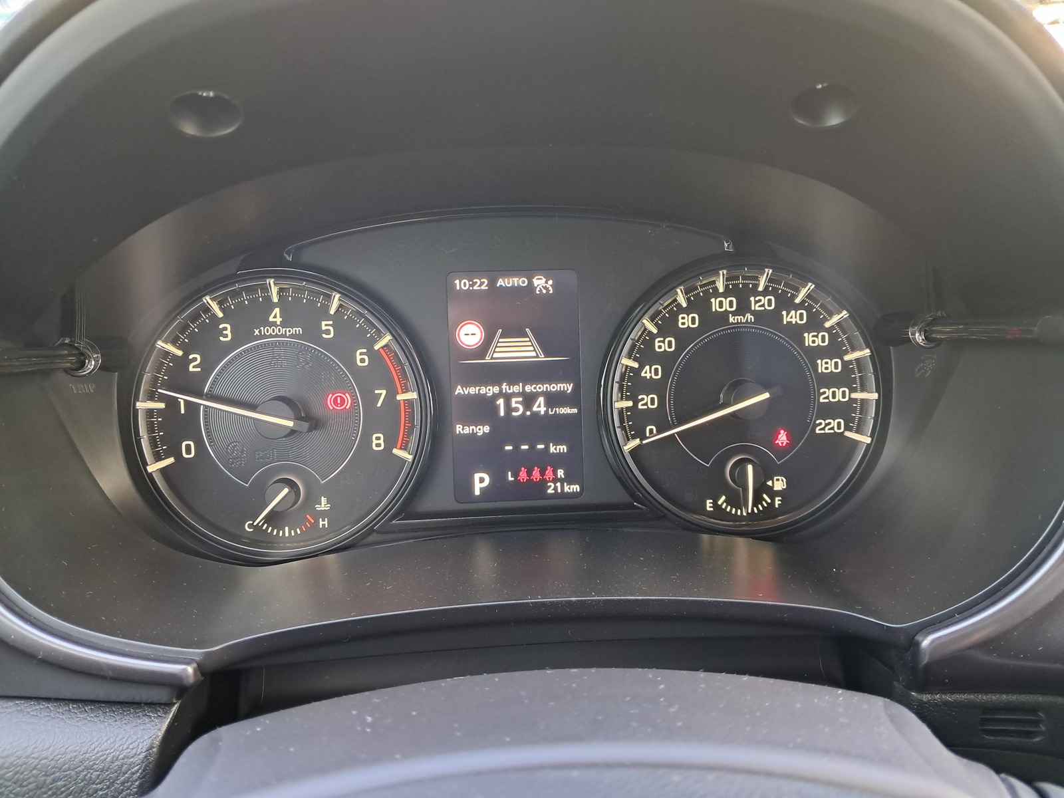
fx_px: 830
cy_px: 399
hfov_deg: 65.3
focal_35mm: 27
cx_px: 532
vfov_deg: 51.4
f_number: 1.8
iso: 640
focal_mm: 4
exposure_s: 1/50
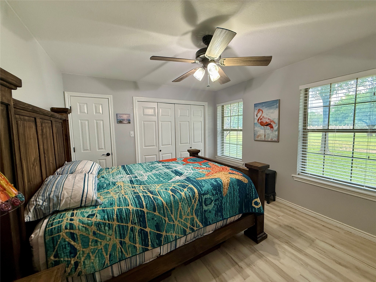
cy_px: 141
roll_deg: +1.1
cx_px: 188
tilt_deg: -3.8
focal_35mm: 14
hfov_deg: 102.1
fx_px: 152
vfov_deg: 85.7
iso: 250
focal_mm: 2.22
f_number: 2.2
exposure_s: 1/60
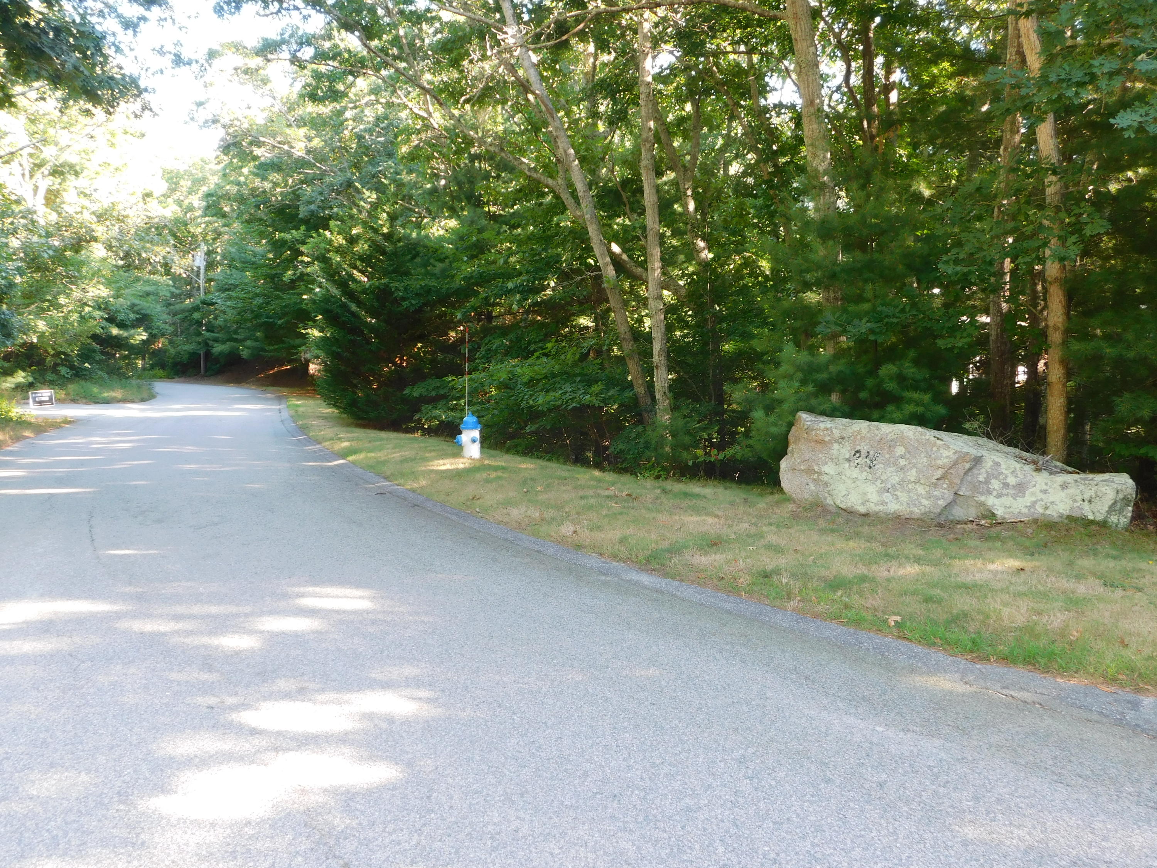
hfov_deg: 60.0
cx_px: 578
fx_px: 1003
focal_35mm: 30
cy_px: 434
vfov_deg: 46.8
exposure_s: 1/30
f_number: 3.2
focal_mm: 5.3
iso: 140
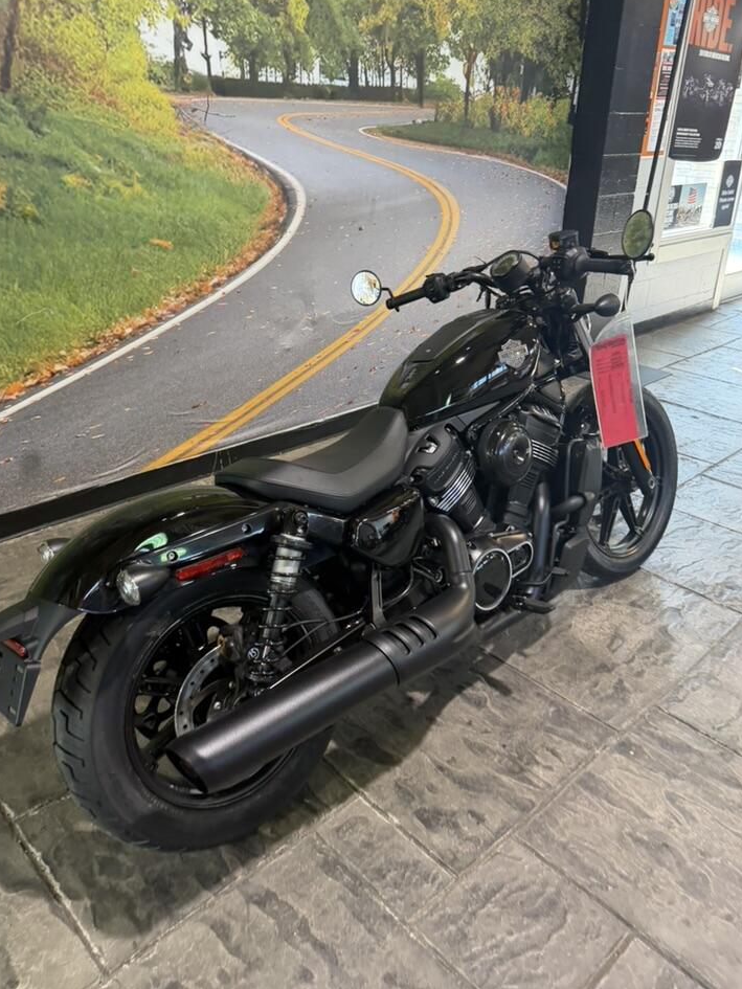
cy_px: 522
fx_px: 743
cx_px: 392
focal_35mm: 26
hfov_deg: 53.0
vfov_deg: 67.2
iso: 200
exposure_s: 1/60
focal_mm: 6.76
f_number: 1.78
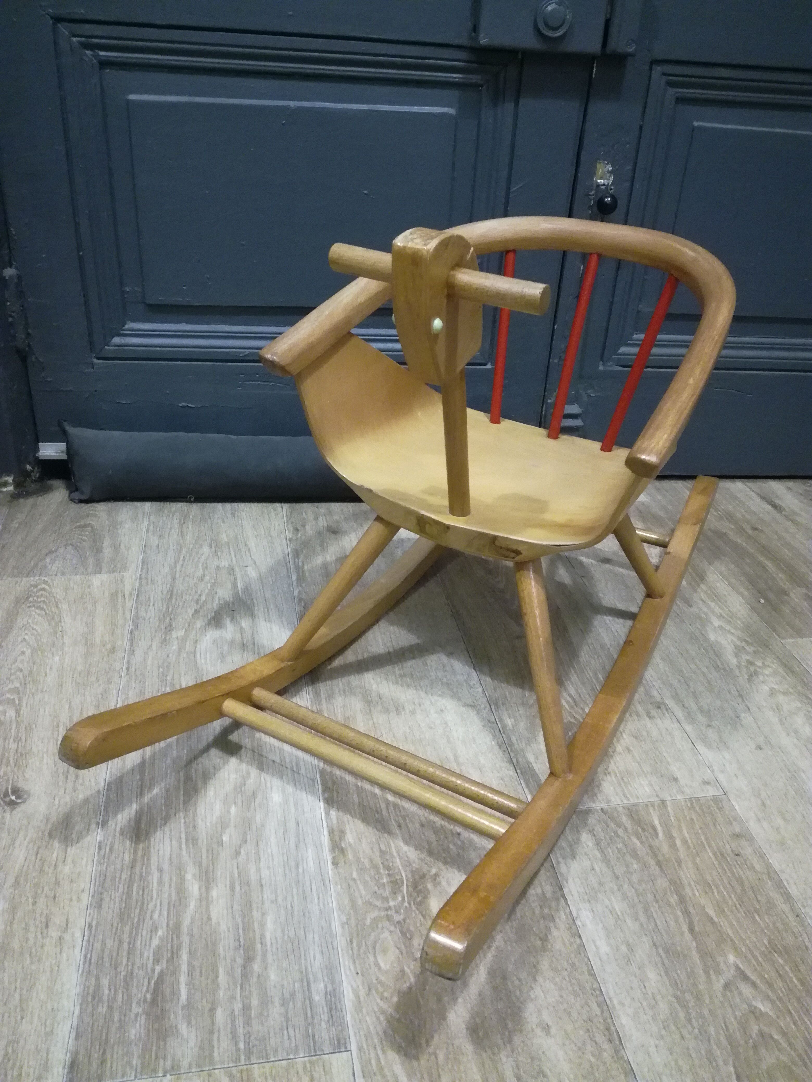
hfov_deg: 51.4
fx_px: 844
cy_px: 541
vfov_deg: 65.3
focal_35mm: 27
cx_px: 406
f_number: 2
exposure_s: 1/16.7
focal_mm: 3.79
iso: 800
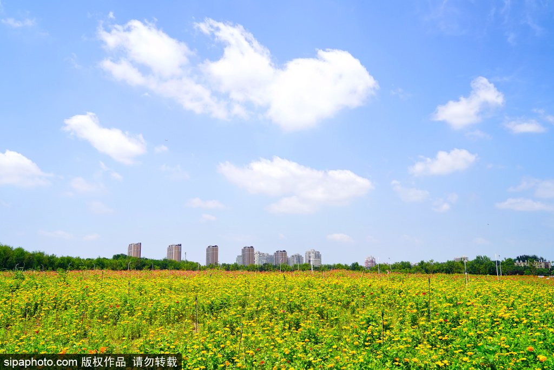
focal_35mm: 31
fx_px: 477
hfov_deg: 60.3
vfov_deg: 42.3
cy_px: 185
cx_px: 277
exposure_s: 1/1250
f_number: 6.3
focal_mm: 31
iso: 320
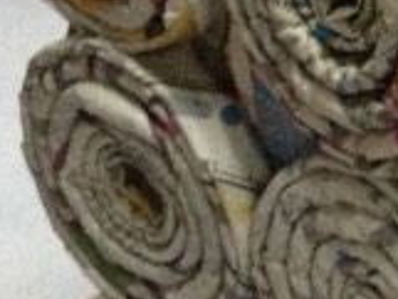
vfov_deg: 6.9
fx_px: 2497
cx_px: 752
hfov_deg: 8.7
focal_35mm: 217
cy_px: 126
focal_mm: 4.28
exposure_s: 1/20
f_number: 2.4
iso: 320
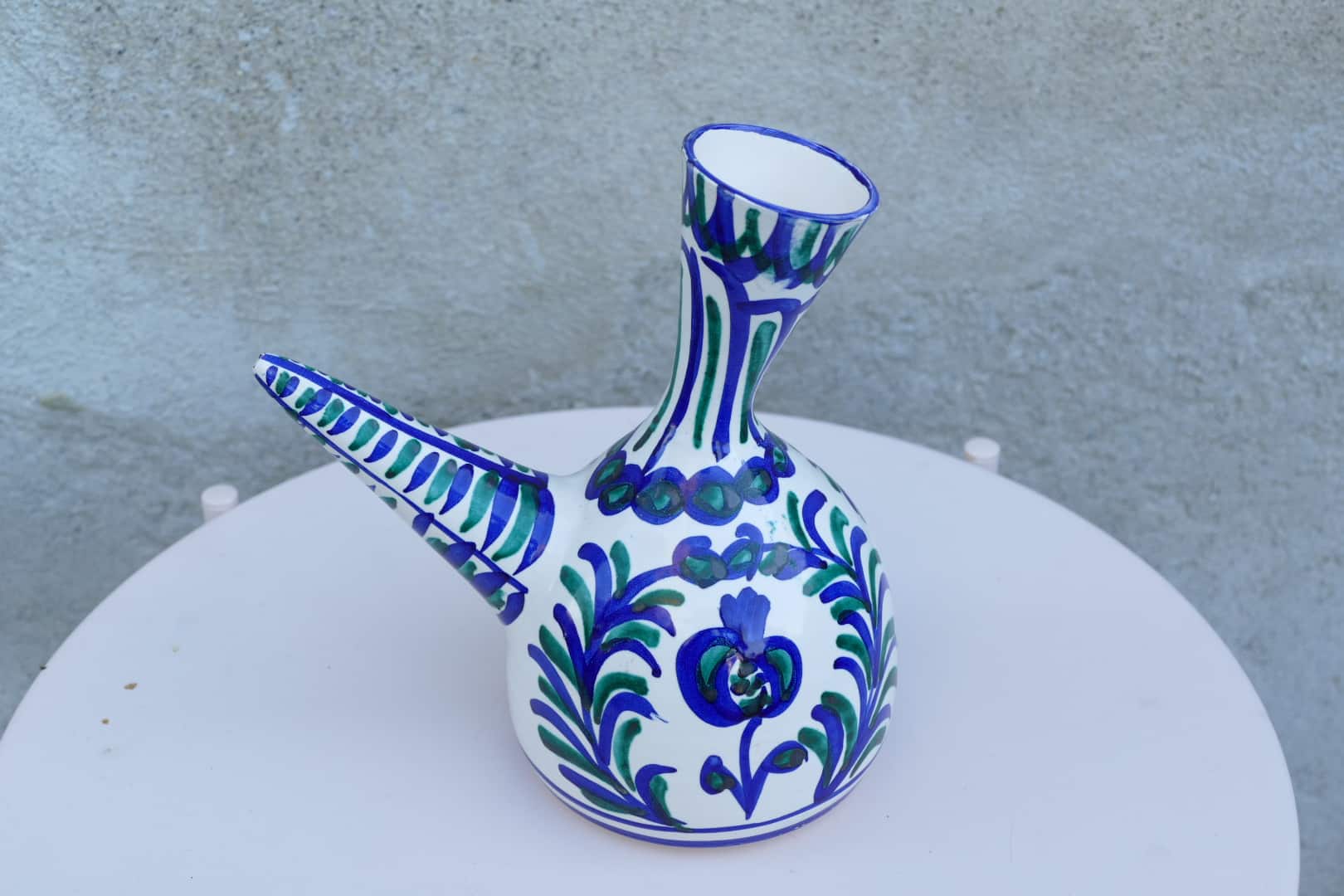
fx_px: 1792
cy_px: 448
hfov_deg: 41.1
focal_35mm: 48
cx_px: 672
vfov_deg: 28.1
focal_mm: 17.54
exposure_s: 1/100
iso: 125
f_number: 3.3
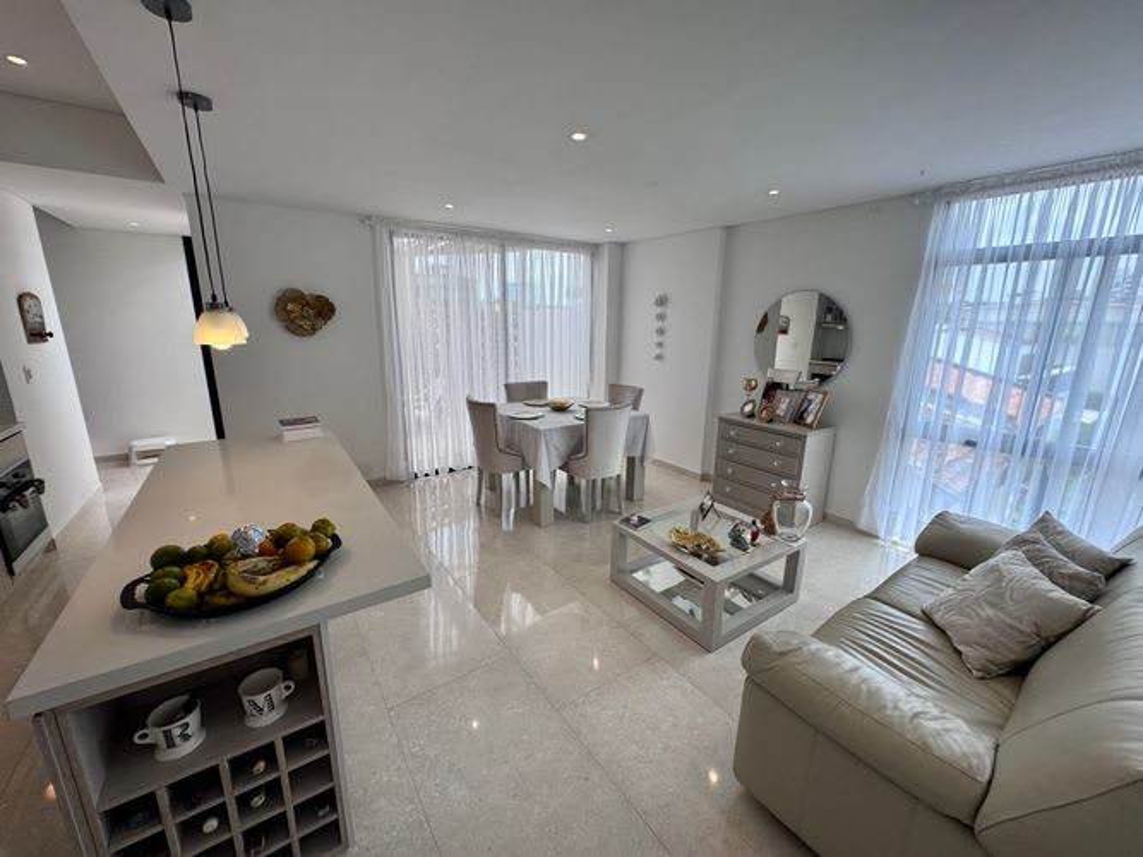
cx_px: 572
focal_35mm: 14
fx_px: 462
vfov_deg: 85.7
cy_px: 428
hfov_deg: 102.1
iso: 40
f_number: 2.2
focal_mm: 2.22
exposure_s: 1/392
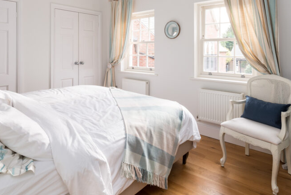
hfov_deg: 73.7
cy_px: 52
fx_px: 194
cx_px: 149
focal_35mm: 24
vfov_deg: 51.2
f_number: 9
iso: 100
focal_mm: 15
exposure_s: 1/5
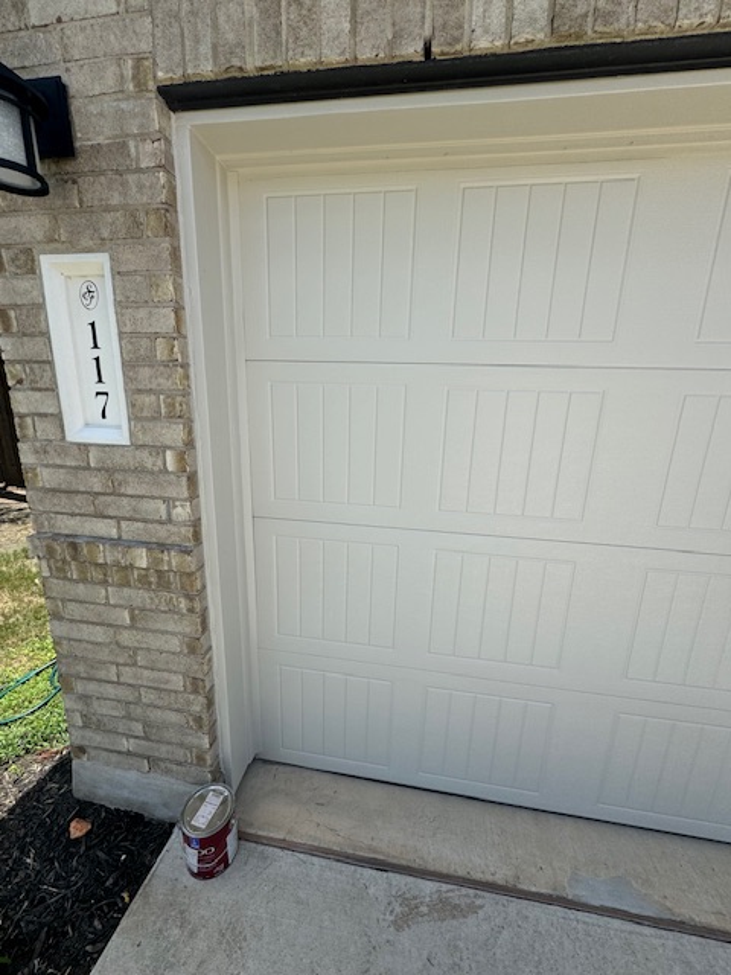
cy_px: 488
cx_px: 366
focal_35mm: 14
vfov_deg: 102.1
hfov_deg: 85.7
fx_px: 394
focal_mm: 2.22
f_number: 2.2
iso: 50
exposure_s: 1/1927
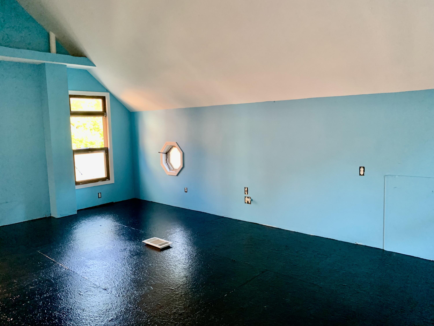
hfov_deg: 67.3
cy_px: 163
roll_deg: +2.4
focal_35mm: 26
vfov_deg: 53.1
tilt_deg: -5.8
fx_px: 326
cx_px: 217
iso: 250
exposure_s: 1/60
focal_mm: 4.25
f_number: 1.8
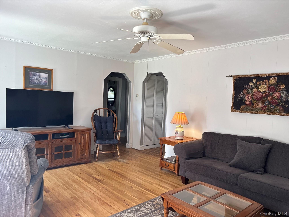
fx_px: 217
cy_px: 108
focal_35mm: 26
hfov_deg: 67.3
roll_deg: -2.9
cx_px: 144
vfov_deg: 53.1
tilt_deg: -2.6
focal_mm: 5.96
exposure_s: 1/114
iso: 125
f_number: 1.6
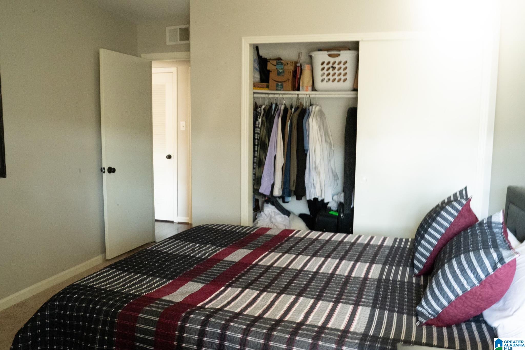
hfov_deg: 65.5
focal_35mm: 28
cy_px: 175
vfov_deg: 46.4
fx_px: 408
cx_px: 262
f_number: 22
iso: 5000
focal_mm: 28
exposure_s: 1/6
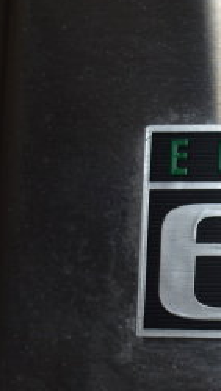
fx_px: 1196
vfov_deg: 18.6
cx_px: 461
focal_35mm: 115
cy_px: 246
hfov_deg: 9.7
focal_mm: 30
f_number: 7.1
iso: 200
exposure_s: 1/200
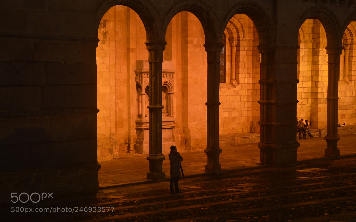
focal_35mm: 74
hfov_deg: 27.8
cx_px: 177
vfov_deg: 17.6
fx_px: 718
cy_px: 108
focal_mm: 48
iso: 200
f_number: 4.8
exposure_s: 1/4
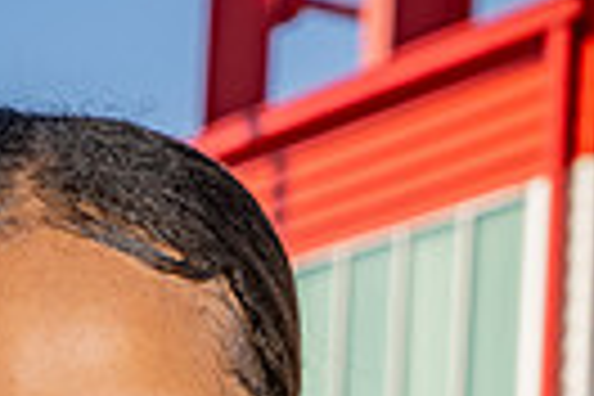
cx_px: -36
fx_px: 3927
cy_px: 950
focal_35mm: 238
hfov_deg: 8.6
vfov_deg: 5.6
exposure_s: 1/250
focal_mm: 70
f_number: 10
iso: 125
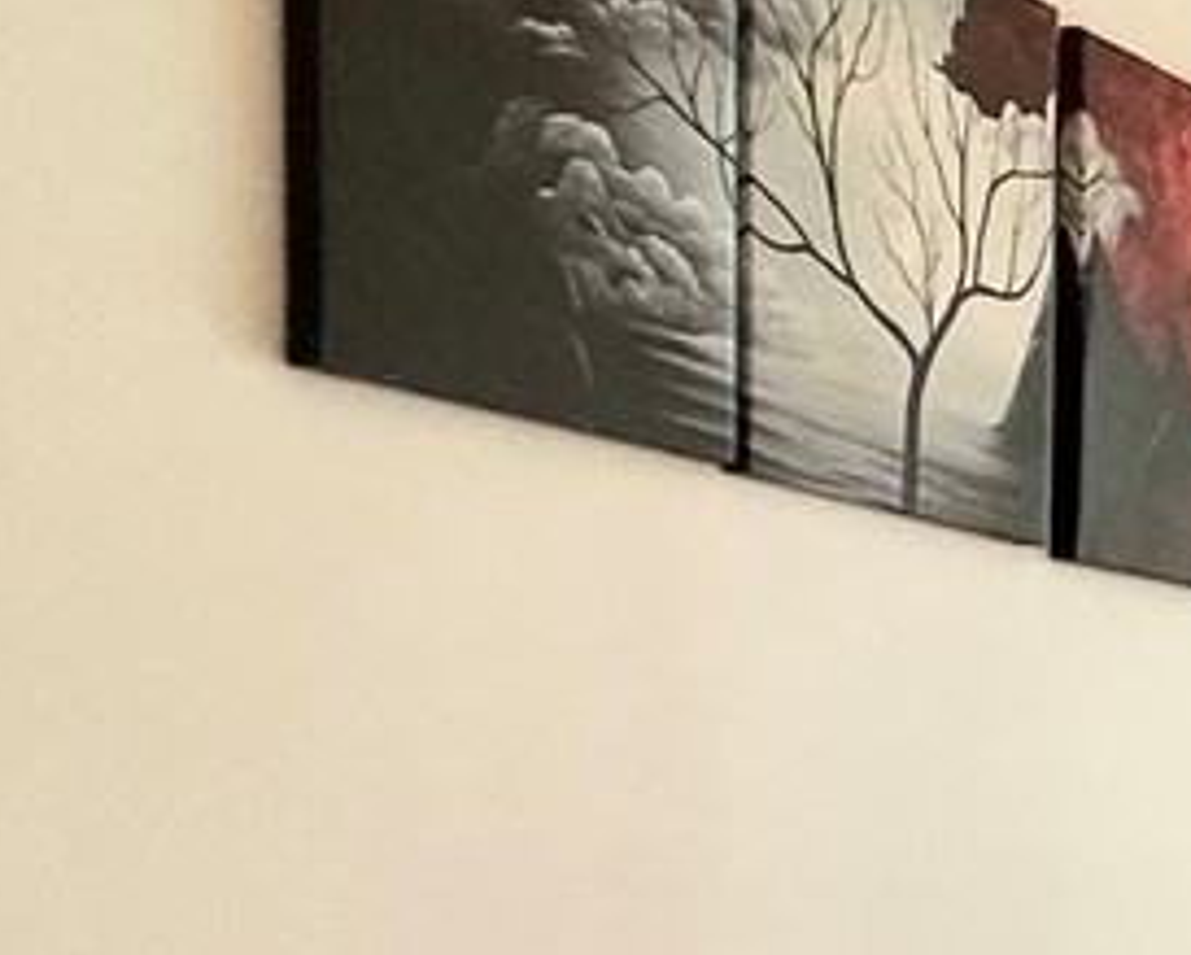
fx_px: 2823
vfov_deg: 18.1
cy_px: 1177
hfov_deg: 17.7
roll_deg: -2.9
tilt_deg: -0.5
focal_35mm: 80
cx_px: 2303
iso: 40
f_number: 2.2
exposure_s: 1/587
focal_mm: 2.22
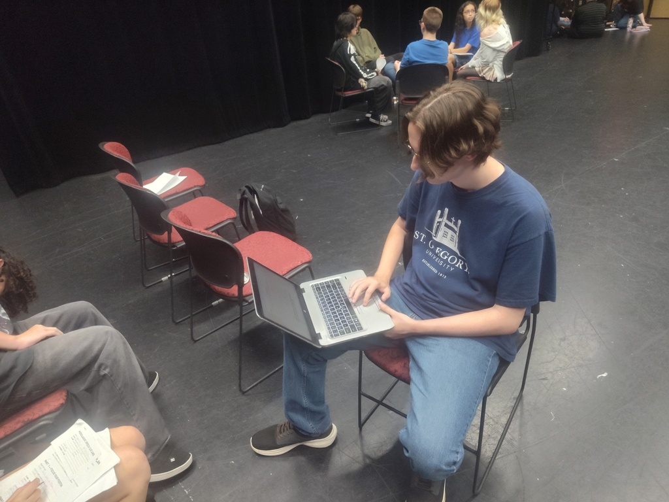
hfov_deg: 73.9
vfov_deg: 58.9
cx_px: 334
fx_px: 445
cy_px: 251
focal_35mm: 23
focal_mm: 5.56
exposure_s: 1/60
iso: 1194
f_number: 1.8
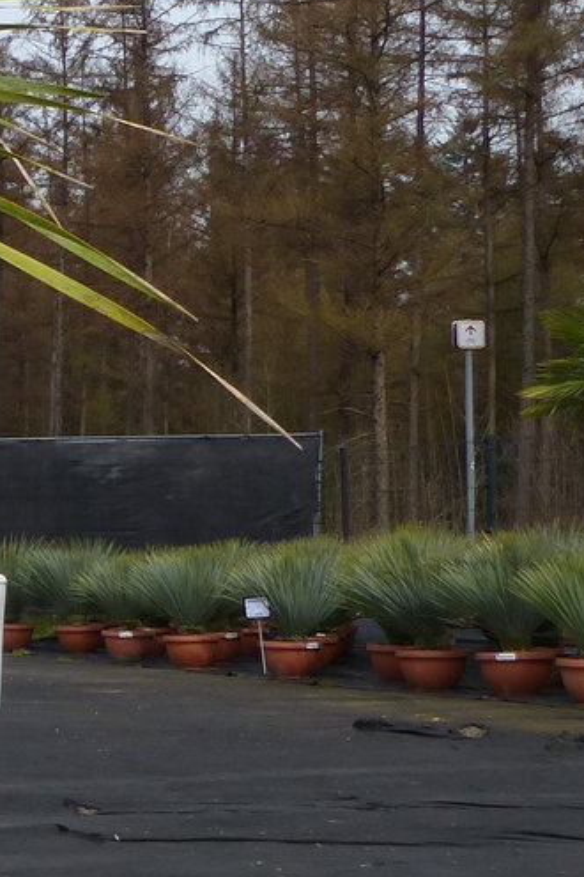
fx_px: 2044
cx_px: -412
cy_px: 445
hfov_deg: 14.6
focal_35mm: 84
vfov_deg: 24.2
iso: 100
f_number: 4
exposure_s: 1/800
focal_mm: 4.5
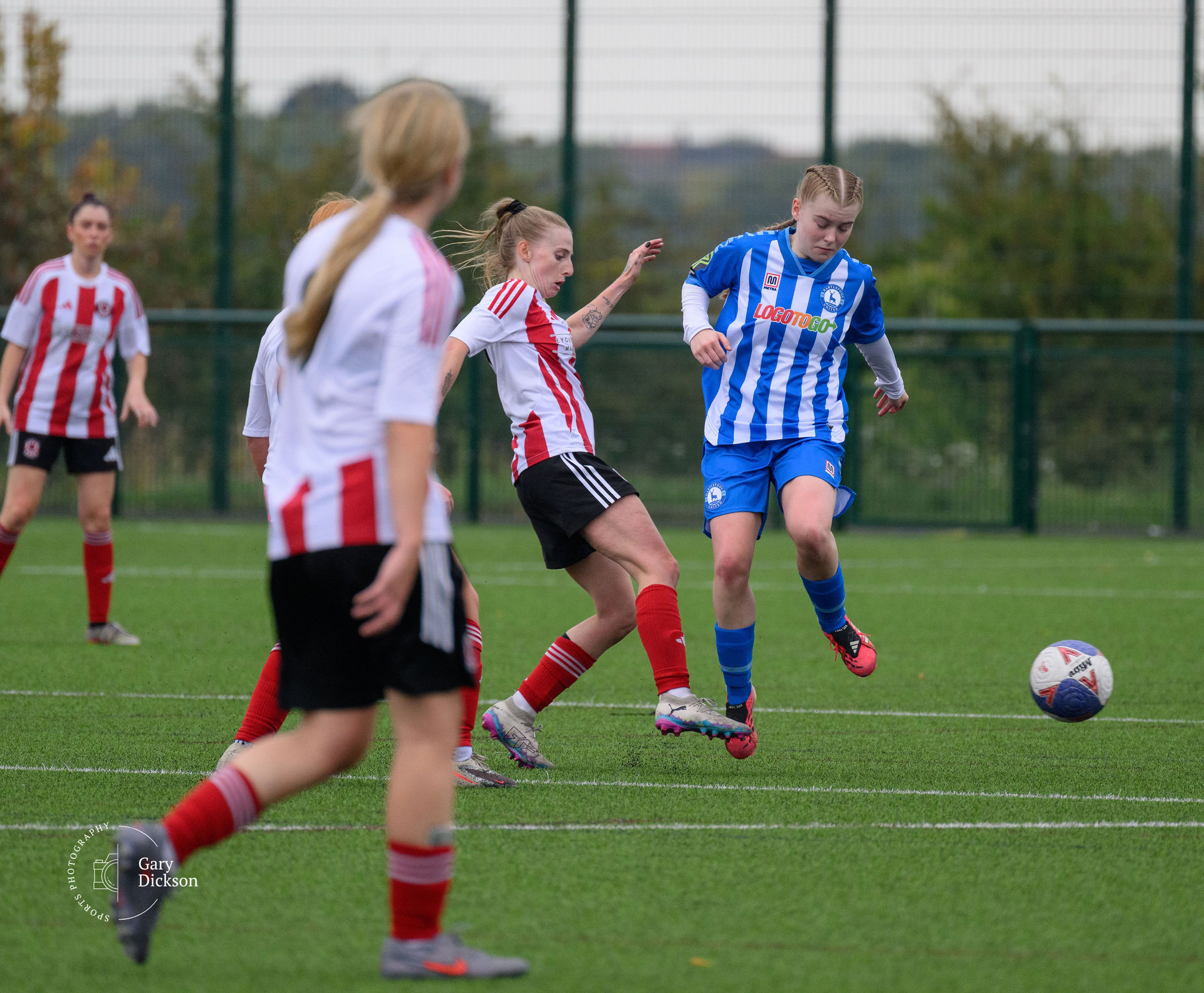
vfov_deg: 2.8
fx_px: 20271
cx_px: 658
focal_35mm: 562
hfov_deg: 3.4
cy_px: 399
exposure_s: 1/1000
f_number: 5.6
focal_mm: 400
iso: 1400
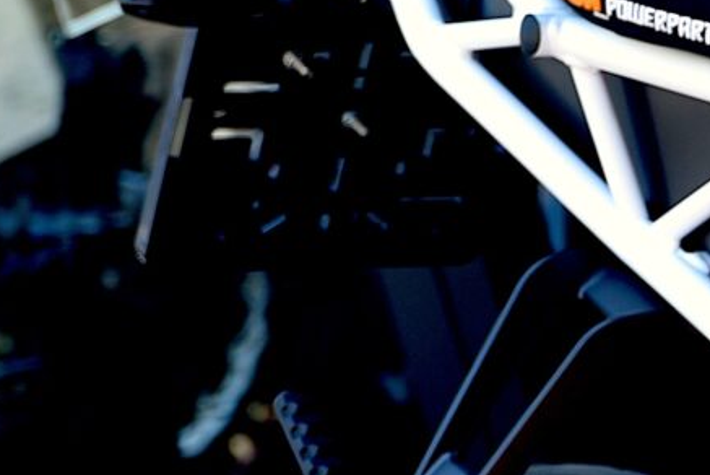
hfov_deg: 5.5
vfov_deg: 3.8
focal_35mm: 363
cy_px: 155
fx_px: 7164
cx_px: 1498
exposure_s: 1/60
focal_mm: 62
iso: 100
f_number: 4
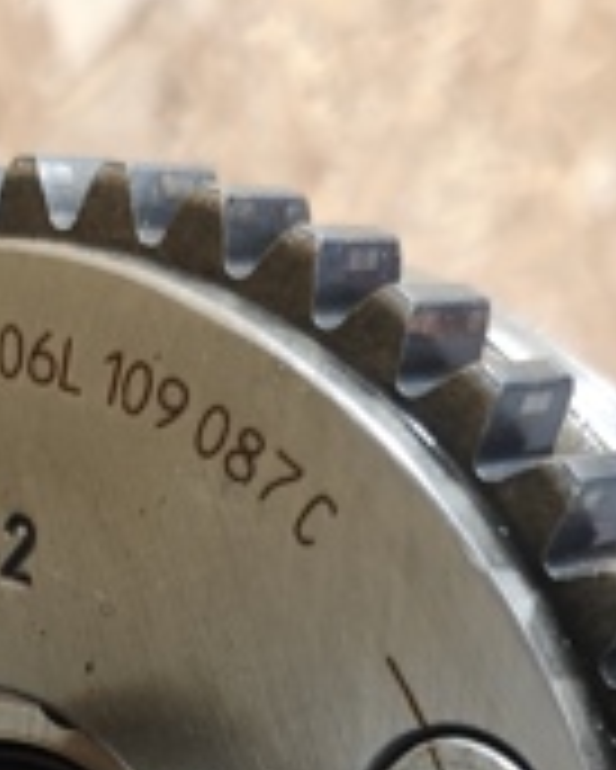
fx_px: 2163
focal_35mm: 95
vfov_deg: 18.8
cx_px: 45
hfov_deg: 16.0
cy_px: 977
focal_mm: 4.94
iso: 200
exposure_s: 1/100
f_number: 1.5
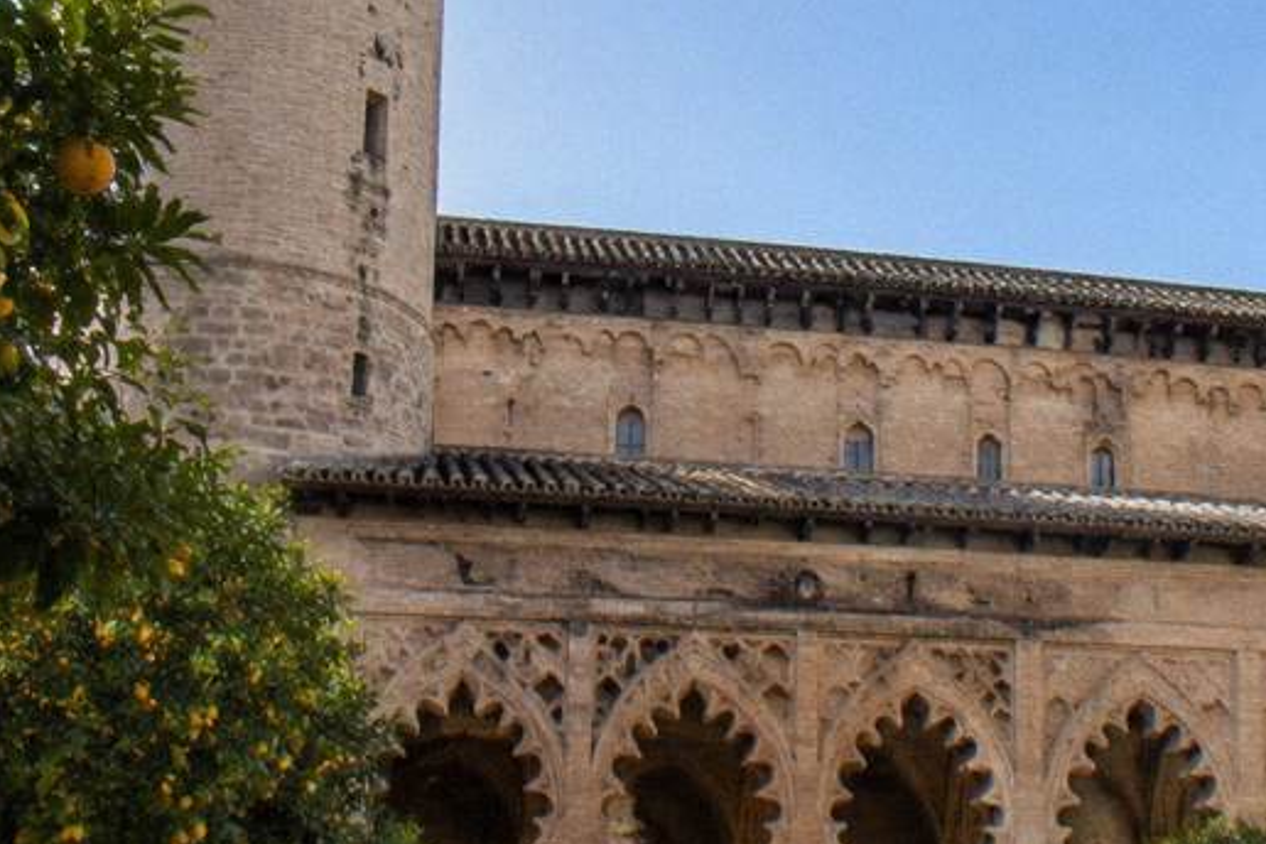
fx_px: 3024
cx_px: 1288
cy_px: 660
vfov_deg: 15.8
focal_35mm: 86
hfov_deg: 22.7
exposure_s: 1/125
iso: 200
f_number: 10
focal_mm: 37
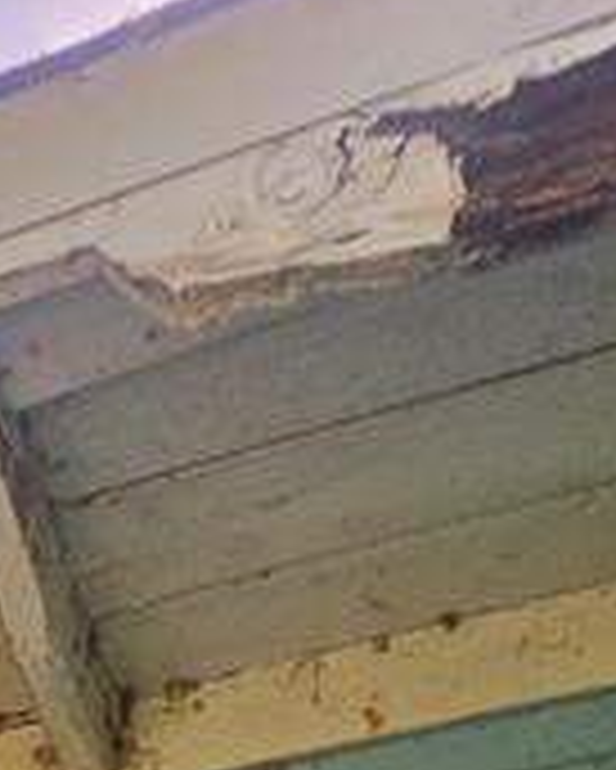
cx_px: -90
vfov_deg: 17.4
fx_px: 1298
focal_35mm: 57
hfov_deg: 24.6
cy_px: 1671
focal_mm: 2.2
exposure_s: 1/2000
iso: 100
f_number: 1.9
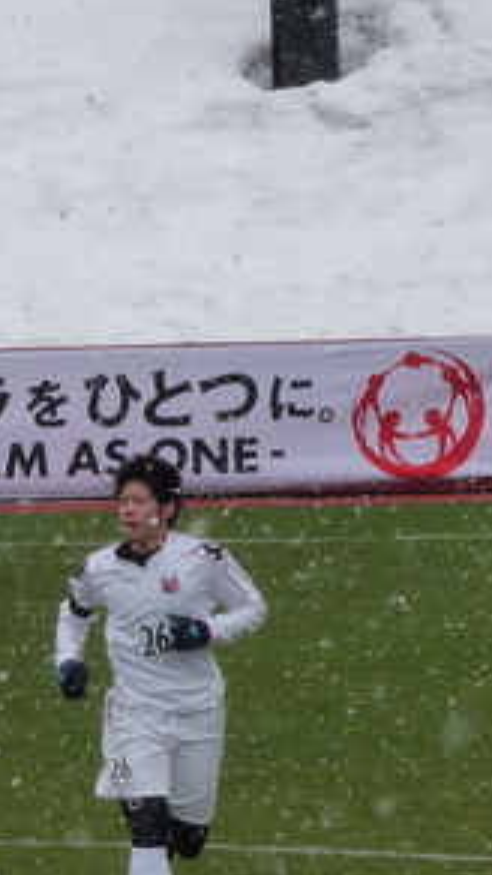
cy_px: 463
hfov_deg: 1.6
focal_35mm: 739
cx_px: -54
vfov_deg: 2.9
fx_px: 17159
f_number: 4.9
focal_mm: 47
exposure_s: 1/640
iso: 160
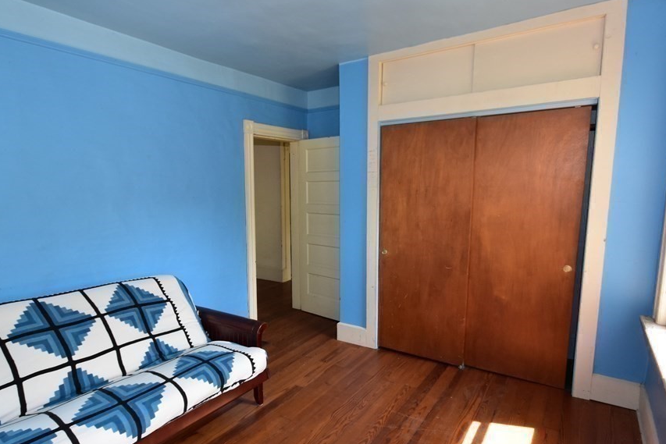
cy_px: 238
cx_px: 308
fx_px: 333
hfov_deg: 89.8
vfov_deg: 67.3
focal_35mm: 18
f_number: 8
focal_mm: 10
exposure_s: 1/60
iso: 1000
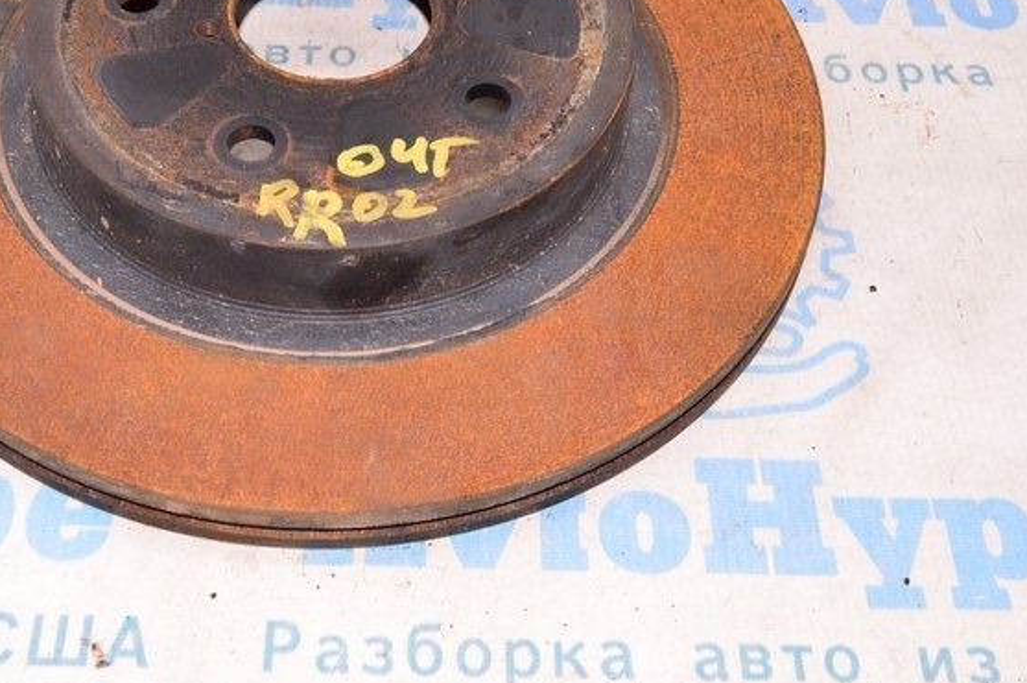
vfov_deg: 23.0
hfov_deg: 34.5
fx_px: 1650
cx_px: 439
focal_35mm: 58
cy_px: 143
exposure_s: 1/125
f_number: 8
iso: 1600
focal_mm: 21
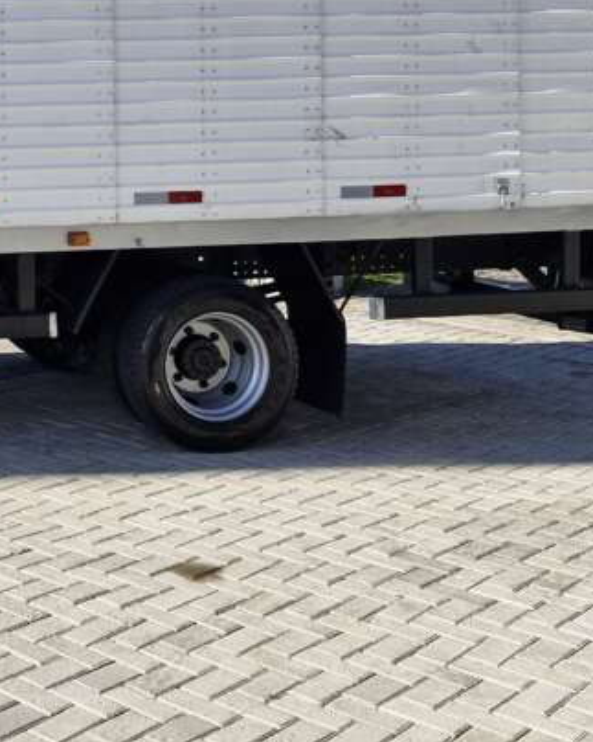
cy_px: 94
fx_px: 1317
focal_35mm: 60
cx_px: -200
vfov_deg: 30.3
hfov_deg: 22.4
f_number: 1.8
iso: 50
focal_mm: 5.54
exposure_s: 1/1608
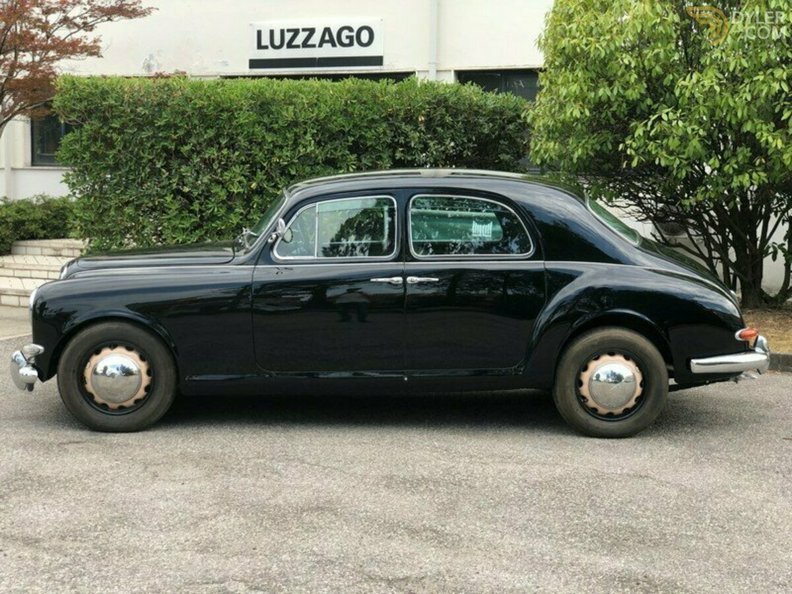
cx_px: 396
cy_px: 297
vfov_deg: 28.0
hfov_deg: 36.8
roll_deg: +0.2
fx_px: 1190
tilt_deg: -5.4
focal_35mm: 52
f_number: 2.4
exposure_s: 1/213
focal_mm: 6
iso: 16
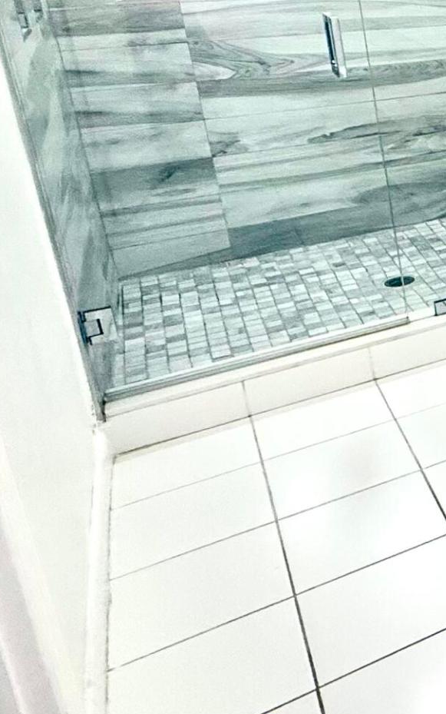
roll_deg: -0.9
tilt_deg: -15.1
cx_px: 940
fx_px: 894
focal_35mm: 46
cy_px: 154
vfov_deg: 41.8
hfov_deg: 17.5
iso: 160
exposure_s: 1/120
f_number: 2.2
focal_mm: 2.22
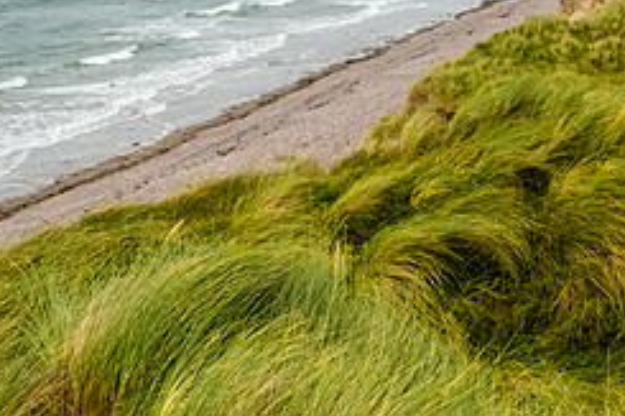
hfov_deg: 24.4
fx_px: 1440
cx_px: 375
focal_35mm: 83
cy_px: 200
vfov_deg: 16.4
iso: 1250
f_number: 22
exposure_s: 1/320
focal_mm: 35
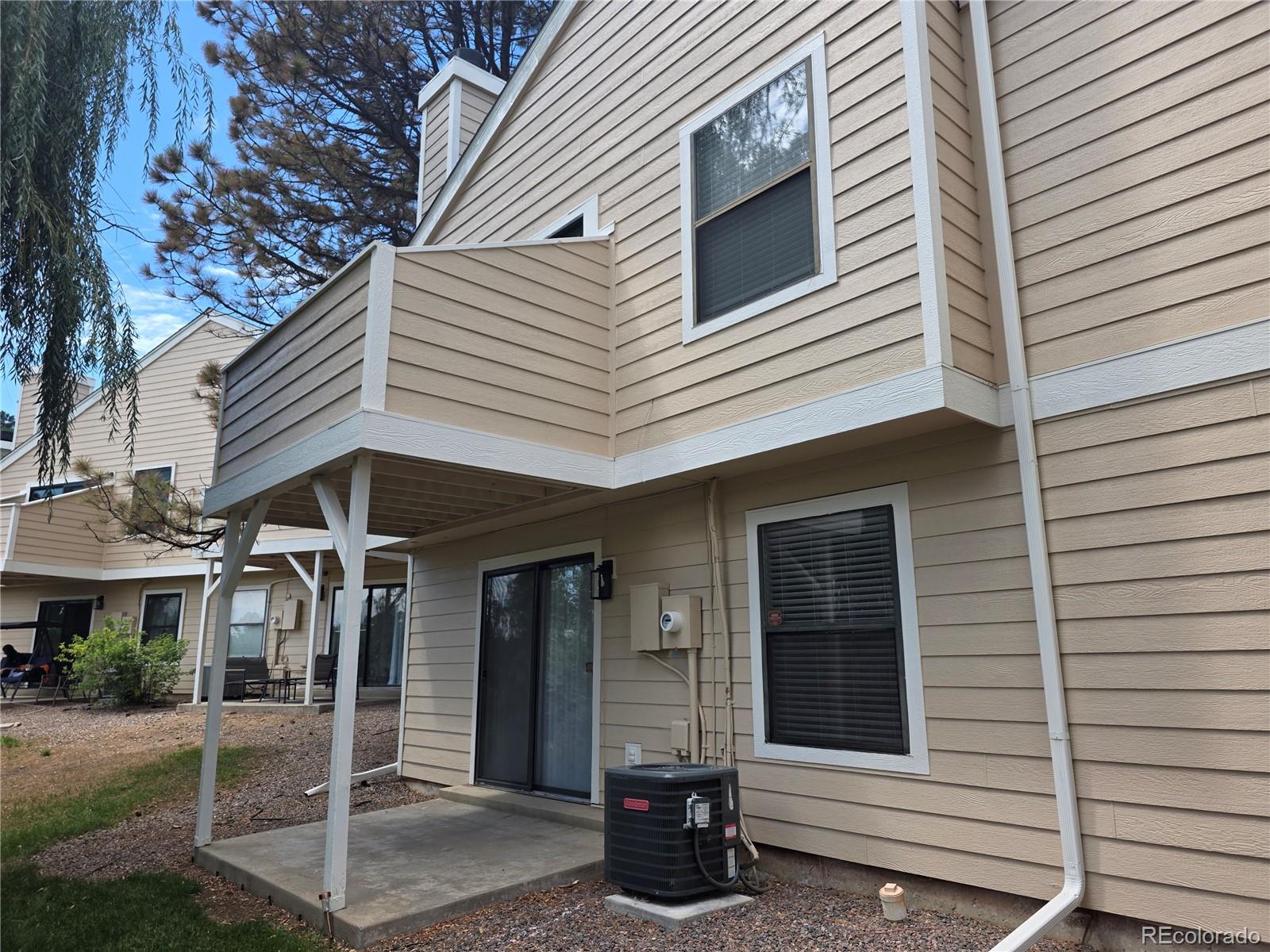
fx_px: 844
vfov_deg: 58.9
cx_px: 635
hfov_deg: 73.9
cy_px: 476
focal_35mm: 23
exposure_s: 1/2745
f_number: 1.7
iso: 80
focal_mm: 6.3
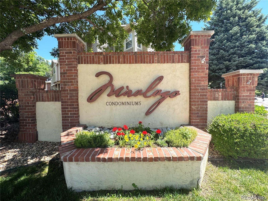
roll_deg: +1.0
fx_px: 108
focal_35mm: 14
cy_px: 100
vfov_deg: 85.7
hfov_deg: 102.1
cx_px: 134
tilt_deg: -2.0
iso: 40
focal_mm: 2.22
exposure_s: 1/556
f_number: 2.2
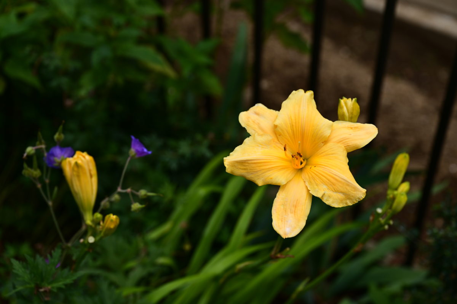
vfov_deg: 23.3
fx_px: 736
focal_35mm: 58
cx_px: 228
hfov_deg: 34.5
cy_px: 152
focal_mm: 58
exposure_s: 1/1600
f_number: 4.5
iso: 200
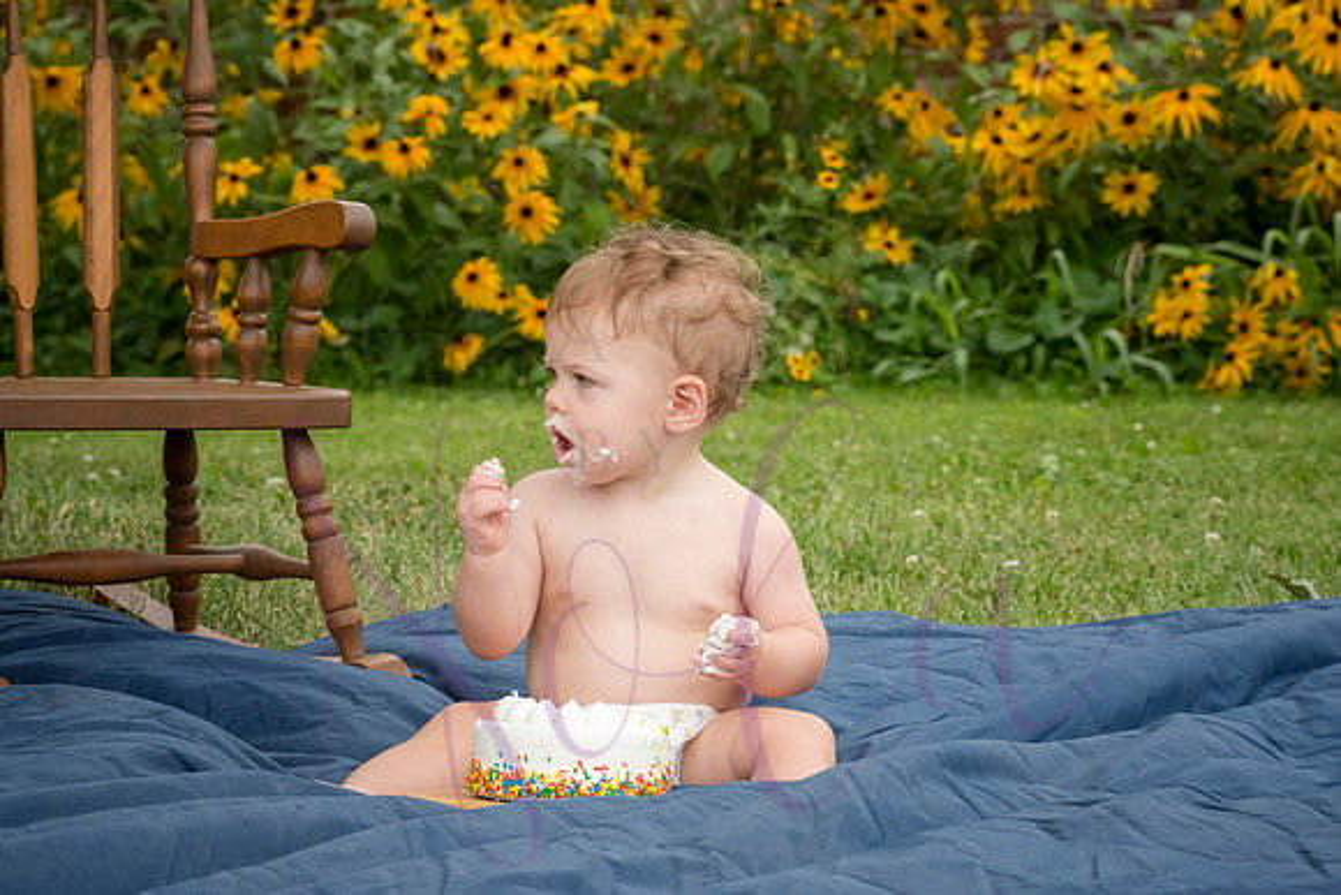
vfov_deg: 12.1
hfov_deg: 18.0
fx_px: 4231
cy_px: 428
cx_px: 670
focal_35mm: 114
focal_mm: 105
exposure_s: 1/320
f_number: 11
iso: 500
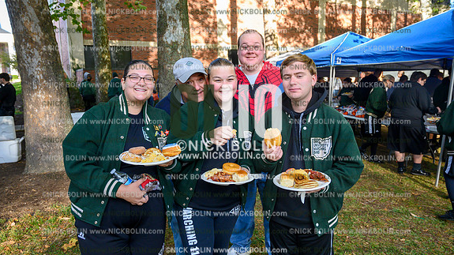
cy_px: 122
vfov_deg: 41.4
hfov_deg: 67.9
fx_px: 337
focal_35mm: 28
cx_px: 226
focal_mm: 26.5
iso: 2500
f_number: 5
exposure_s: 1/1250
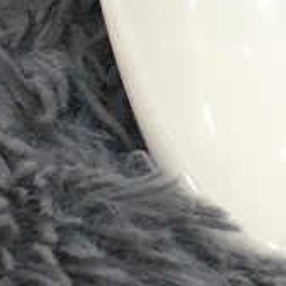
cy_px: -307
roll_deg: +1.3
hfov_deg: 9.4
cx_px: 221
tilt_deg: -19.2
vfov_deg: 8.9
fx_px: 1729
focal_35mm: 185
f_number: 2.2
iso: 64
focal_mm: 4.15
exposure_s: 1/33
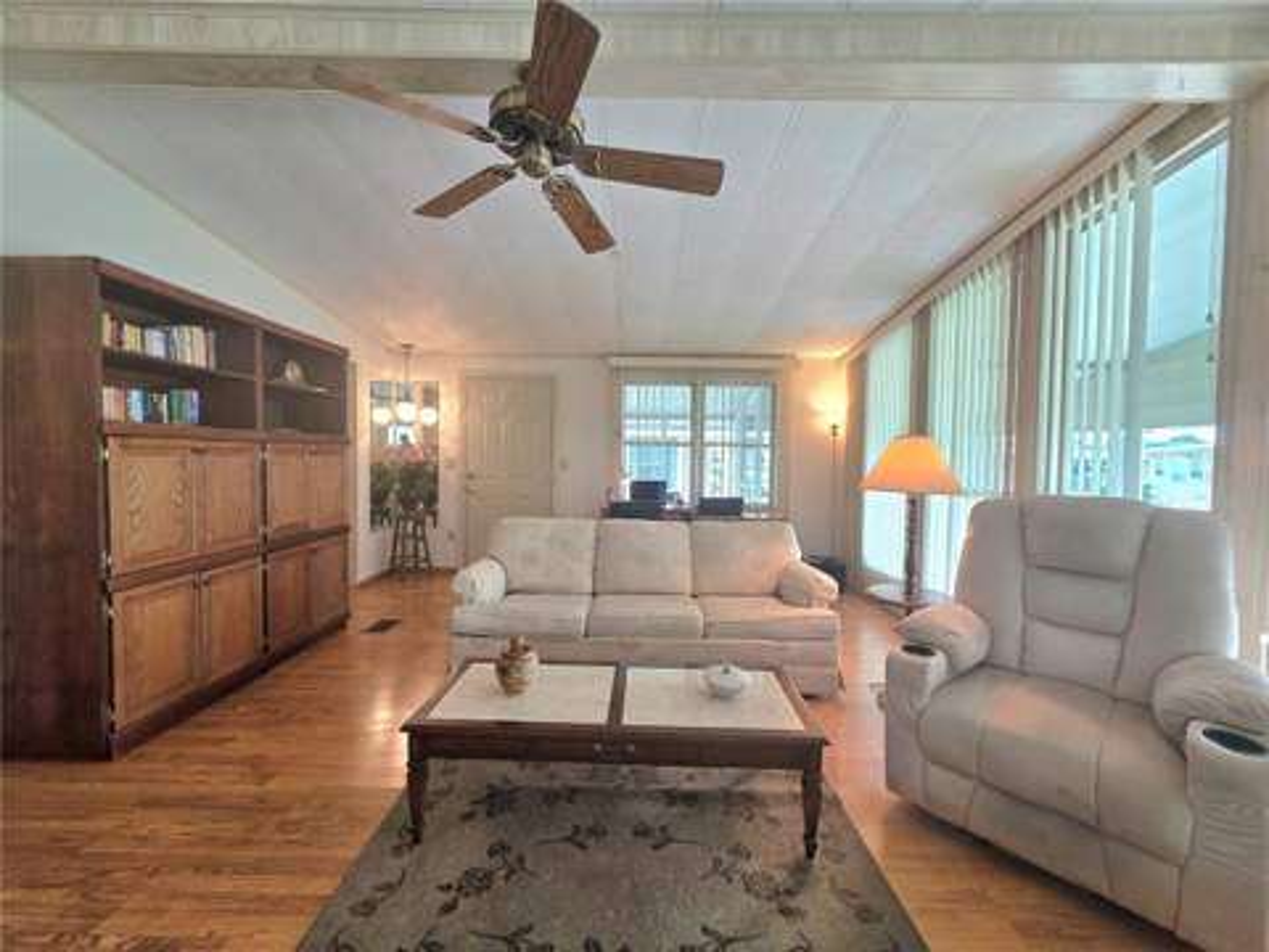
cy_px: 476
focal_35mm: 13
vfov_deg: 89.9
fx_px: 477
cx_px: 634
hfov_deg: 106.2
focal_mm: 2.2
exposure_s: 1/120
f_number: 1.9
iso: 100
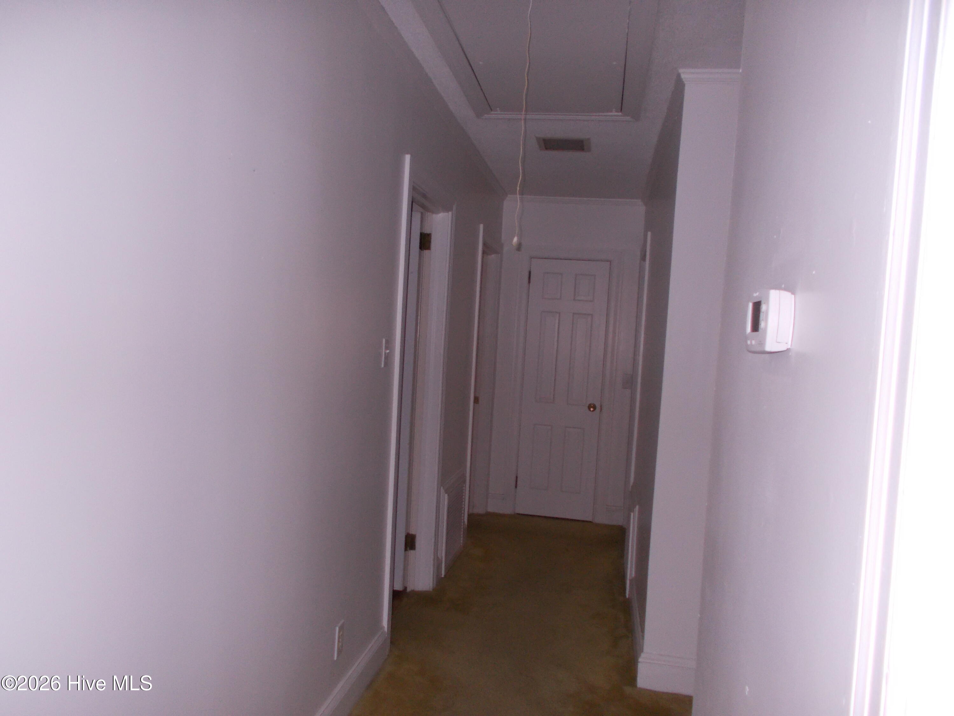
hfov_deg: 67.3
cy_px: 358
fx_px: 717
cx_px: 477
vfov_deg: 53.1
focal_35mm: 26
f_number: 3.2
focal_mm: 4.6
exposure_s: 1/25
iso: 200
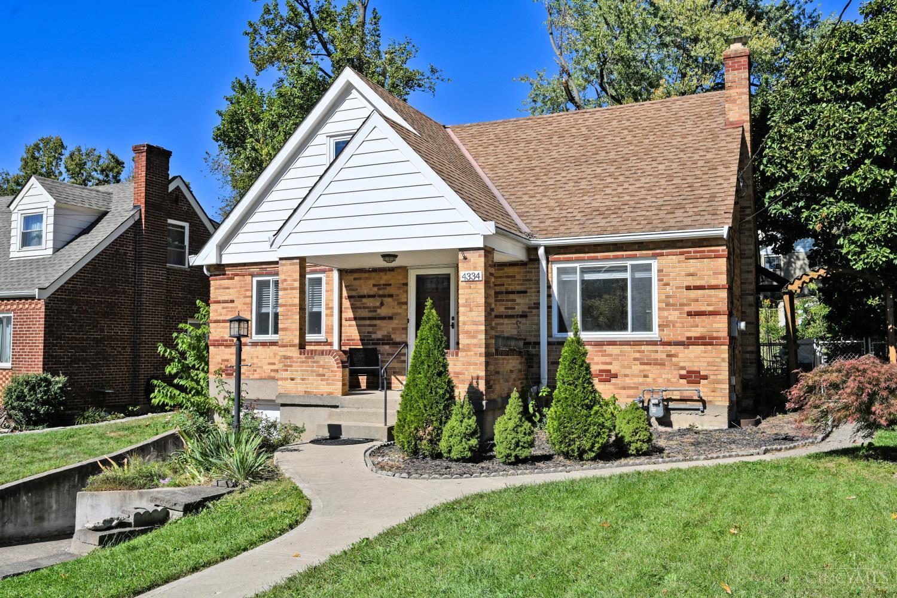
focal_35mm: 30
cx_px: 448
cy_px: 299
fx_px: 747
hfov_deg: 61.9
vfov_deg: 43.6
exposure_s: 1/500
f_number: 8
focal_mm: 30
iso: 100
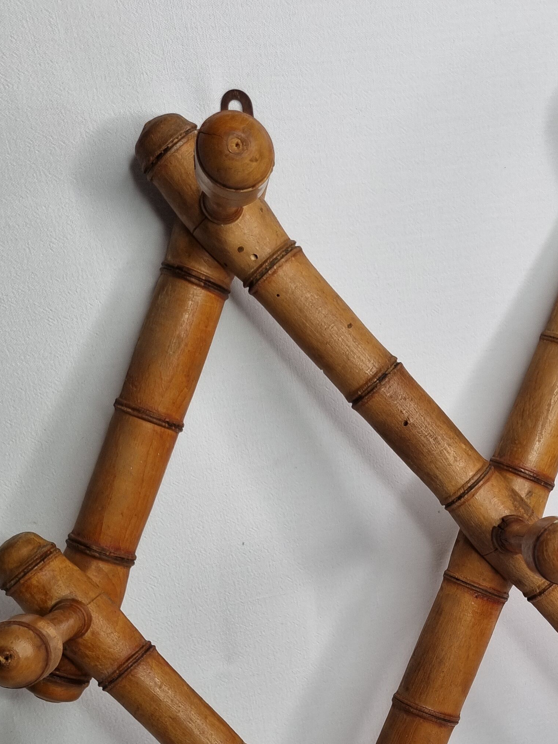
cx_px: 515
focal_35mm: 52
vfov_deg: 35.3
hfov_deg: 26.9
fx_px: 1118
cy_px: 625
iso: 50
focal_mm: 5.4
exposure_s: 1/192
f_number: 1.8
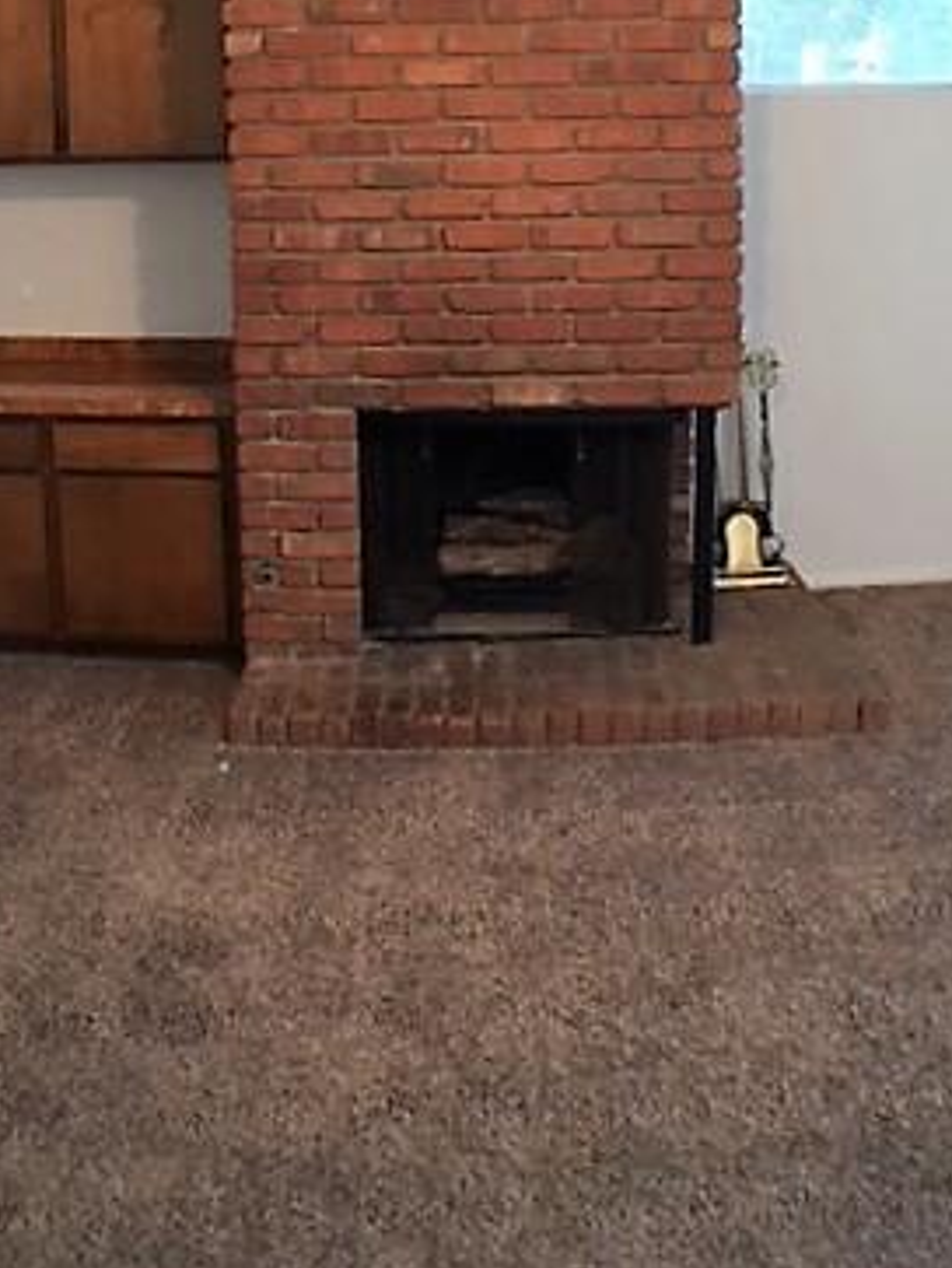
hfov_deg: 29.6
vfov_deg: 37.3
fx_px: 1795
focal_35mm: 49
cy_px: 226
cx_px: 373
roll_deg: -1.5
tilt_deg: -4.1
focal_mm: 4.15
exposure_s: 1/15
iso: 64
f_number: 2.2
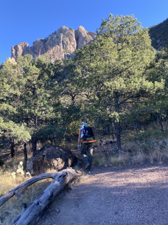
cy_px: 112
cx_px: 84
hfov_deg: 53.0
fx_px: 168
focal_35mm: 26
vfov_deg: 67.3
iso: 32
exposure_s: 1/258
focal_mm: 4.25
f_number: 1.8
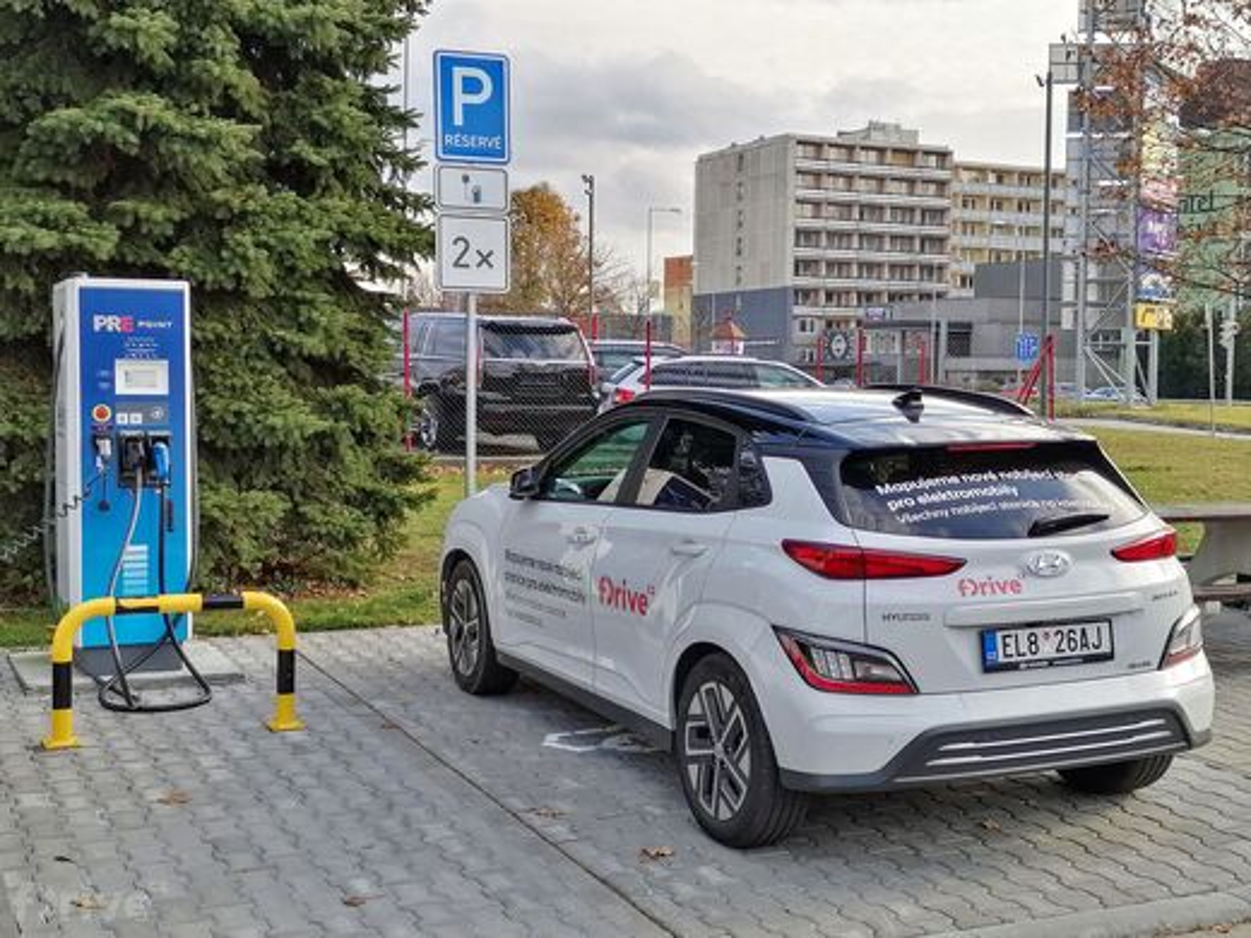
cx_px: 626
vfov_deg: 30.3
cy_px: 469
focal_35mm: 48
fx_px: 1735
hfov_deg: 39.7
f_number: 1.8
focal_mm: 5.3
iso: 50
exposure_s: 1/303
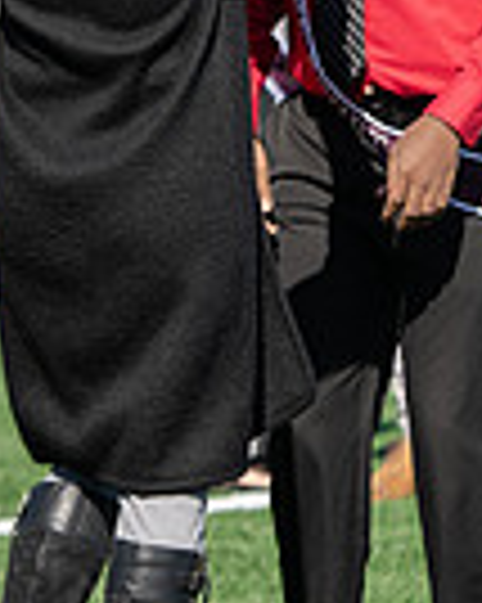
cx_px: 378
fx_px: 8837
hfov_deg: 3.1
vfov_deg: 3.9
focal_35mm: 495
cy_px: -70
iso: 200
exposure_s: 1/1600
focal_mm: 122
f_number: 3.2
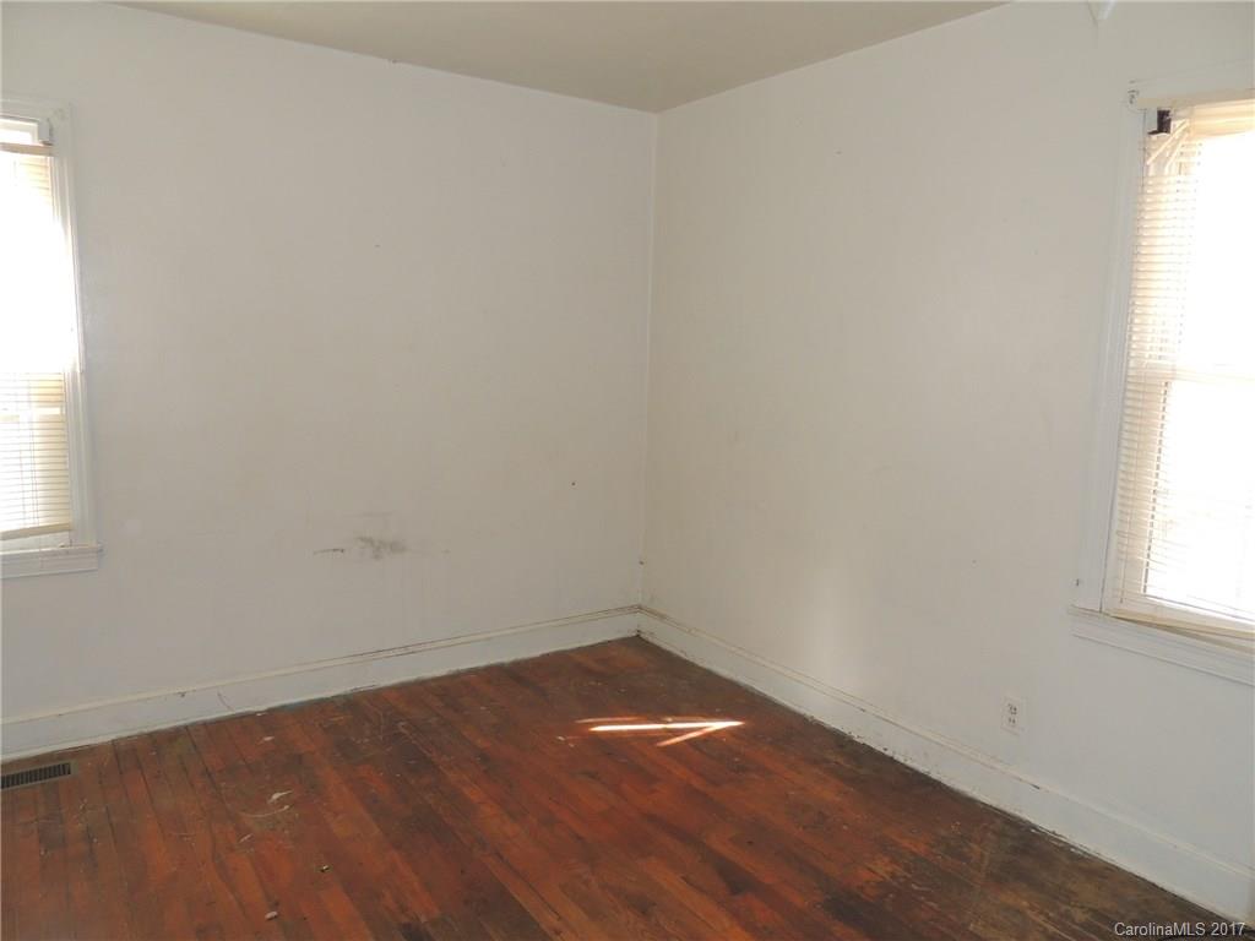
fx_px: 870
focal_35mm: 24
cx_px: 628
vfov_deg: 56.8
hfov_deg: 71.6
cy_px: 470
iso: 200
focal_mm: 4.3
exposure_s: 1/30
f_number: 3
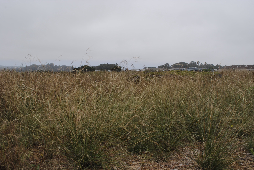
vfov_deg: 43.7
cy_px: 85
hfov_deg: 61.9
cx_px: 127
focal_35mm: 30
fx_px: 212
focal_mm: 20
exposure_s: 1/400
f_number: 10
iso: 200
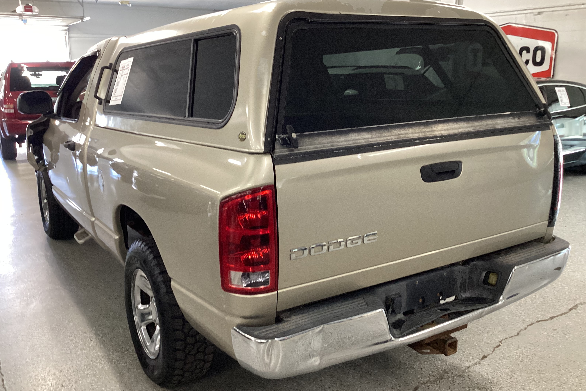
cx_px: 298
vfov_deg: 40.0
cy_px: 185
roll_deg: -1.0
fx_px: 537
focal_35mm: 33
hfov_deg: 57.2
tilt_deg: -13.6
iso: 250
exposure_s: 1/60
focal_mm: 3.3
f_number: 2.4
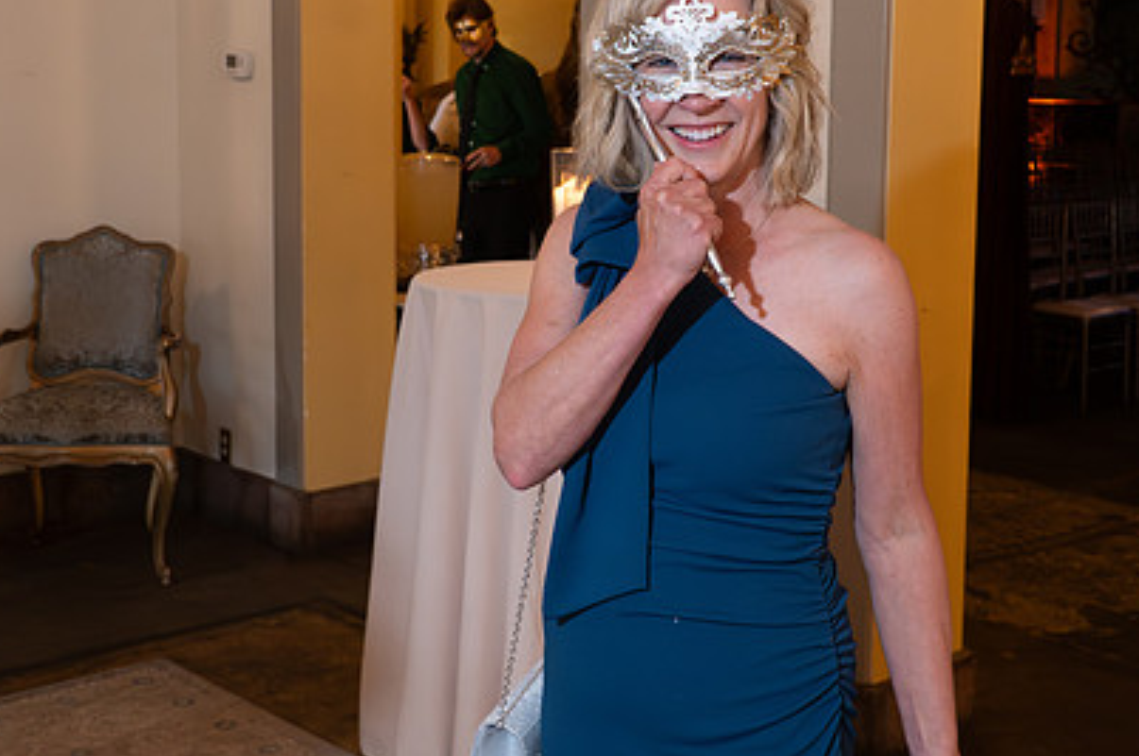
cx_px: 620
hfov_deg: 38.2
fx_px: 1643
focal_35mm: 52
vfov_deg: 25.9
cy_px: 286
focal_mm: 24
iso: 2500
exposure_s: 1/50
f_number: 5
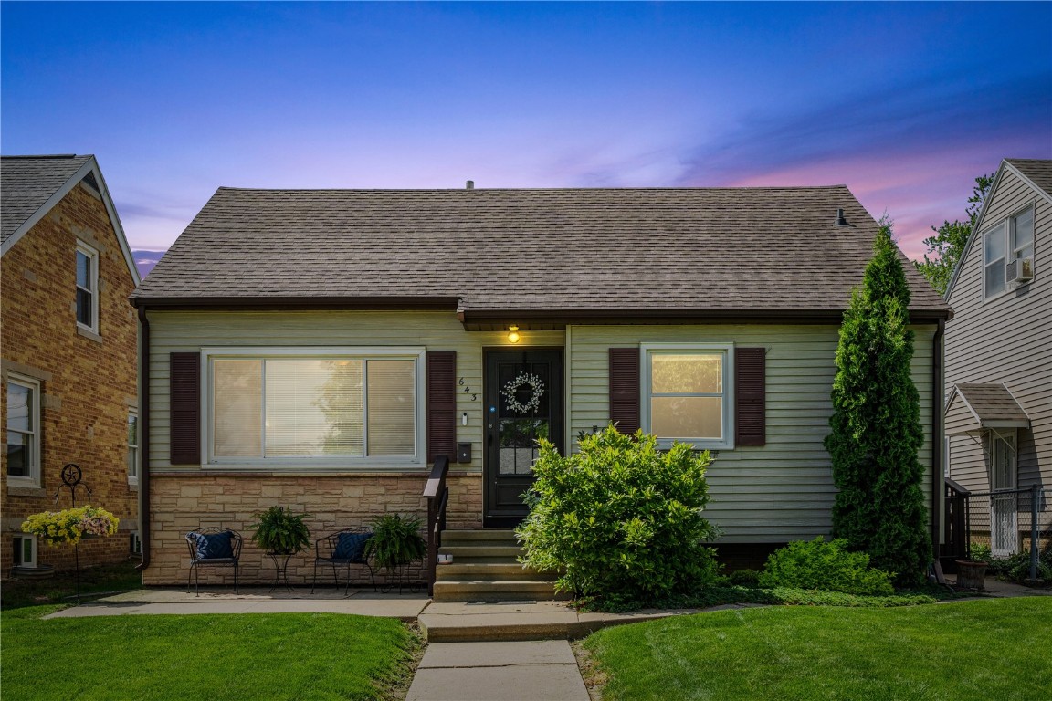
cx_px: 526
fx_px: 1023
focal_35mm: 35
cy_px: 350
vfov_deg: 37.9
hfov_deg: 54.4
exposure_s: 1/800
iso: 400
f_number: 9
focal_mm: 35
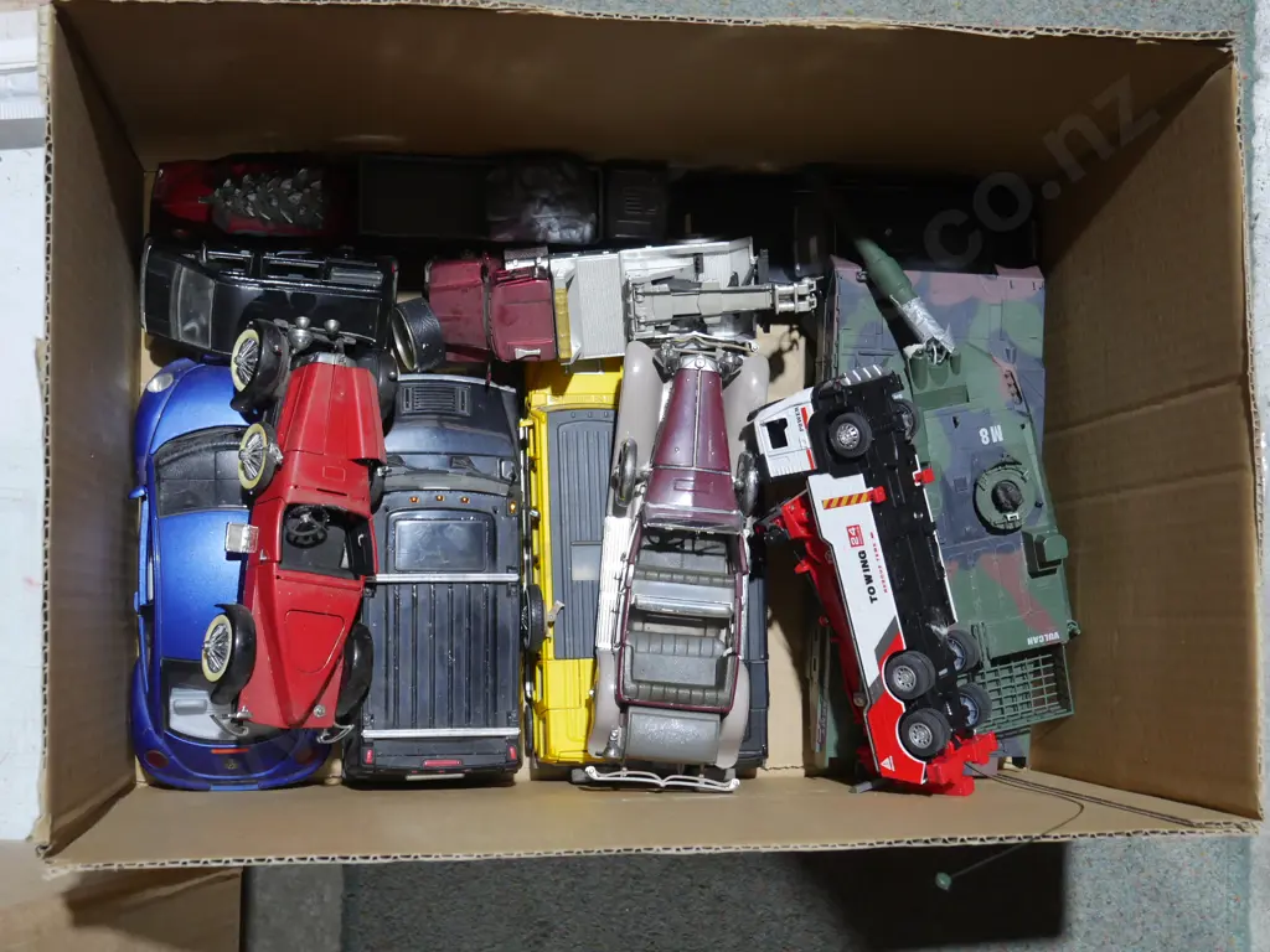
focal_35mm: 44
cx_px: 635
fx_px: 1614
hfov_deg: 42.9
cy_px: 476
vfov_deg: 32.9
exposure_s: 1/60
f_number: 4.7
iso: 1000
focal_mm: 22
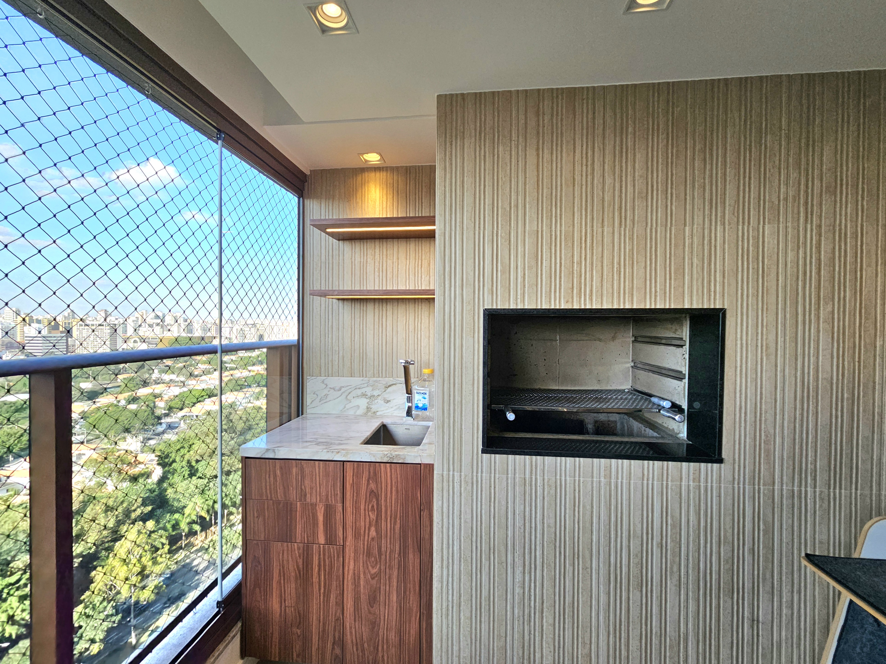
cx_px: 443
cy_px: 332
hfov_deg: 106.2
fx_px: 333
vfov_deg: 89.9
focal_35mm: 13
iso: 50
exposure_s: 1/400
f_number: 2.2
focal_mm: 2.2
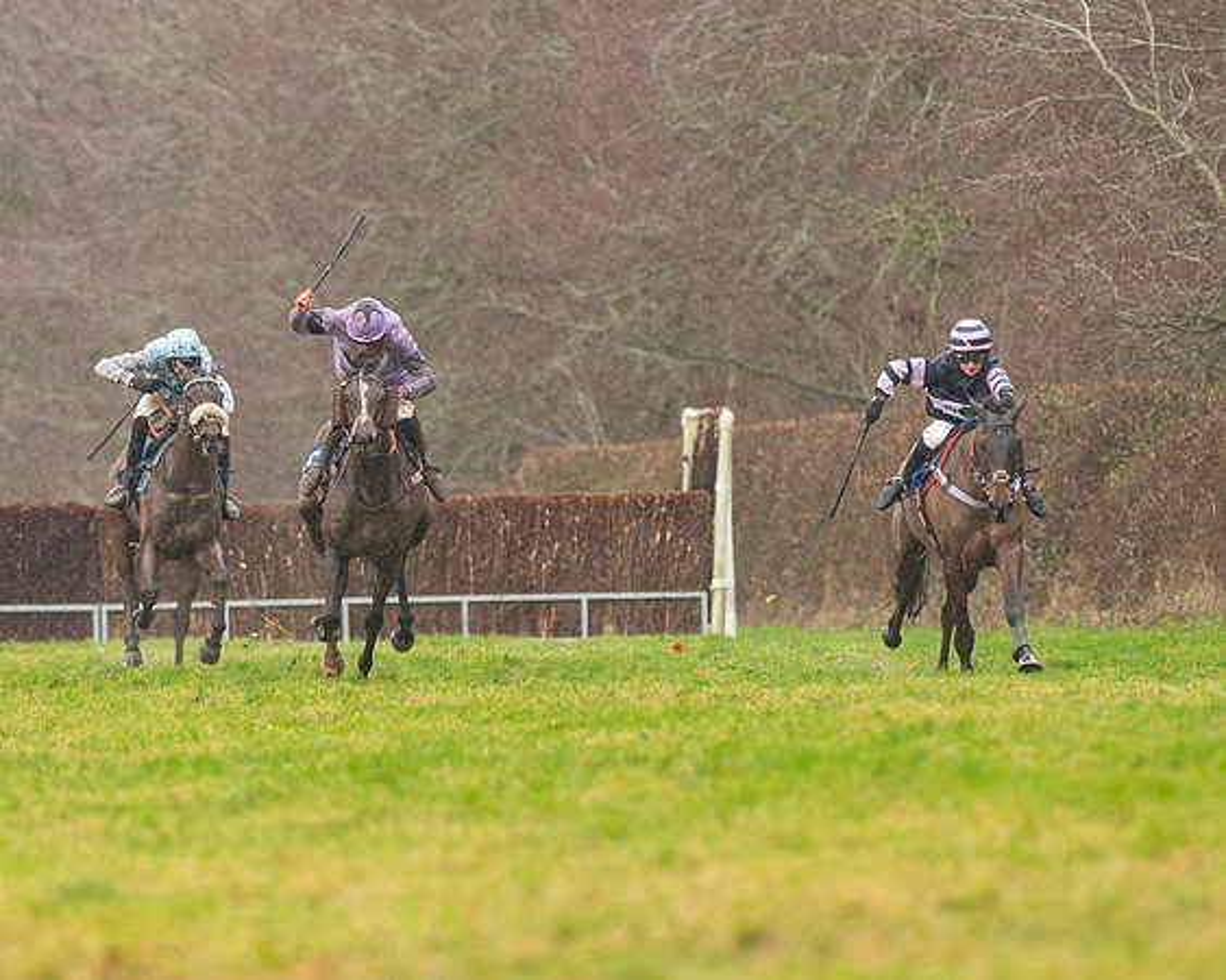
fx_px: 19344
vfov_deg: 2.9
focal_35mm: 533
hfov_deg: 3.6
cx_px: 484
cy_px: 485
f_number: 5
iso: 1000
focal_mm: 300
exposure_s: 1/1000
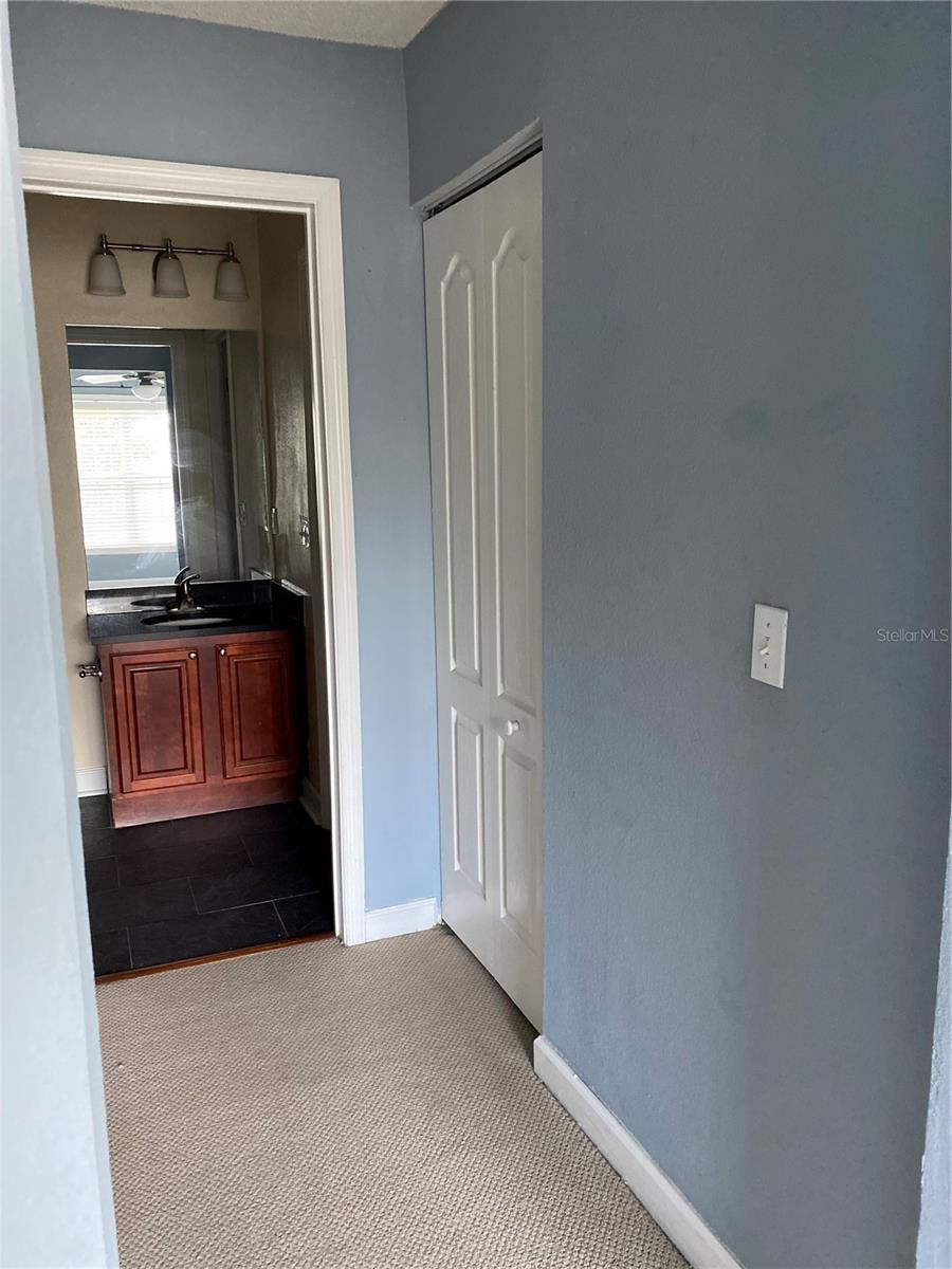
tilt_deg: -9.2
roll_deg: -0.8
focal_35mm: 26
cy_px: 634
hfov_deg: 53.1
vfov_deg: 67.3
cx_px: 476
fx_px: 953
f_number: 1.8
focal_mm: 4.25
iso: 500
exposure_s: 1/60
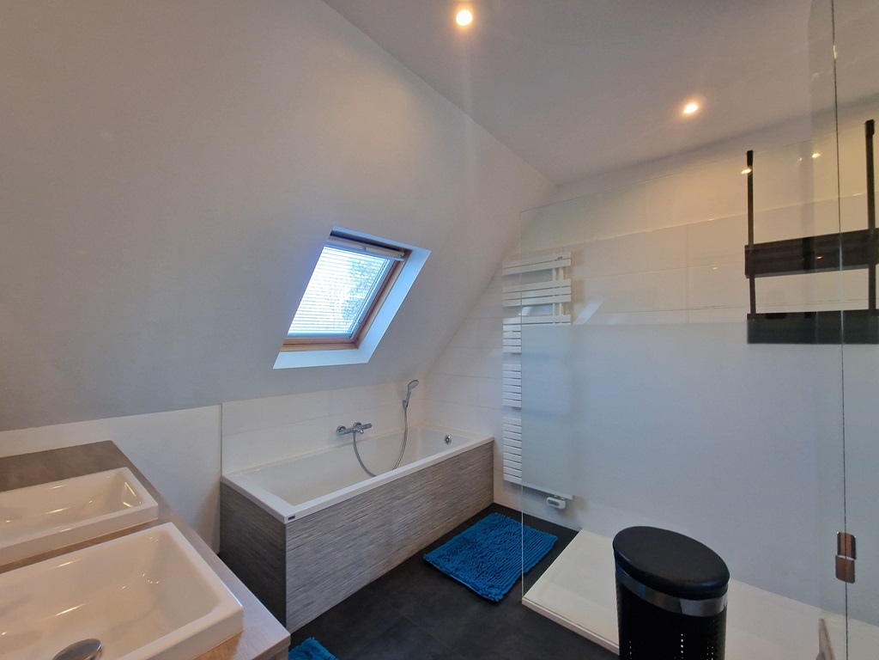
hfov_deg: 106.2
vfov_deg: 89.9
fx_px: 330
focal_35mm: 13
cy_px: 330
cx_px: 440
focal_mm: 2.2
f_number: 2.2
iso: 200
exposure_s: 1/50
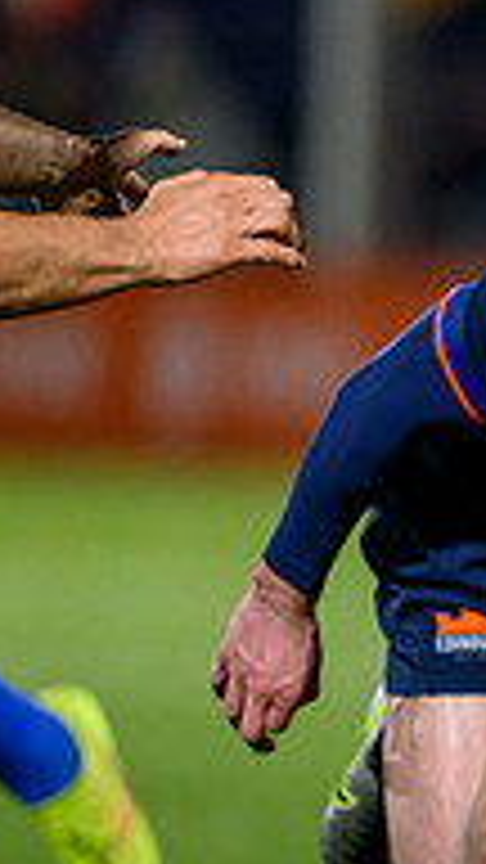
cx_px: 1205
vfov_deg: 1.6
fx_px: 30997
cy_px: 542
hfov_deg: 0.9
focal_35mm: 1353
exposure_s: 1/1250
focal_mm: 400
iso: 5000
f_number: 3.2
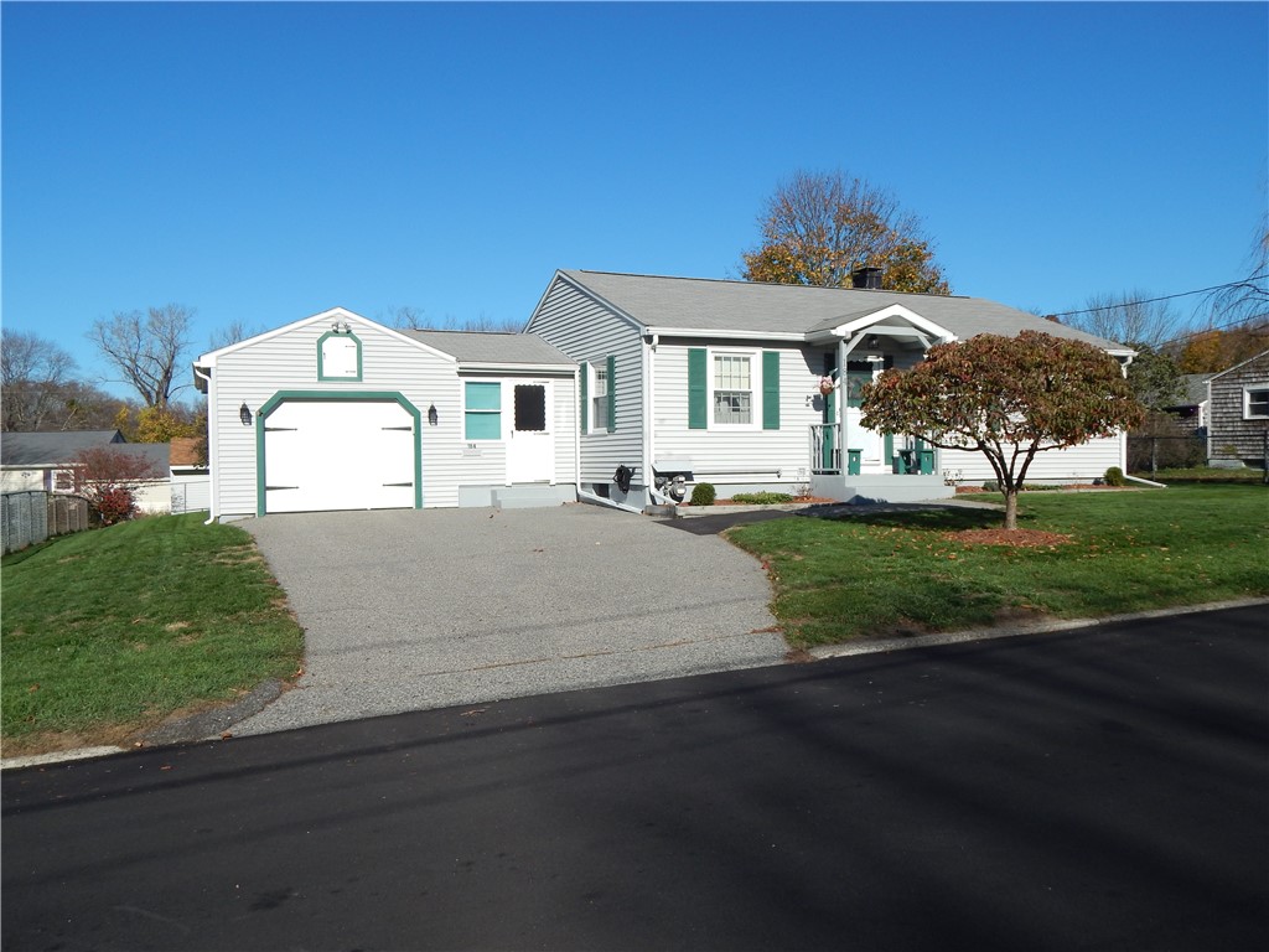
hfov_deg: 63.4
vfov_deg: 49.7
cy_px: 476
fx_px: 1026
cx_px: 634
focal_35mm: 28
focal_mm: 5.1
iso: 125
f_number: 6.3
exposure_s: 1/800
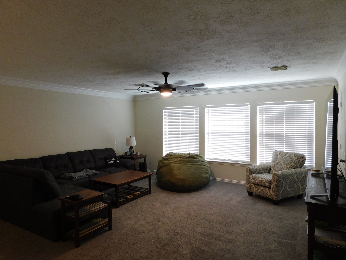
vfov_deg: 58.9
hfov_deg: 73.9
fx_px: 230
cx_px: 173
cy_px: 130
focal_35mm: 23
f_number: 3
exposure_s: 1/30
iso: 220
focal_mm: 4
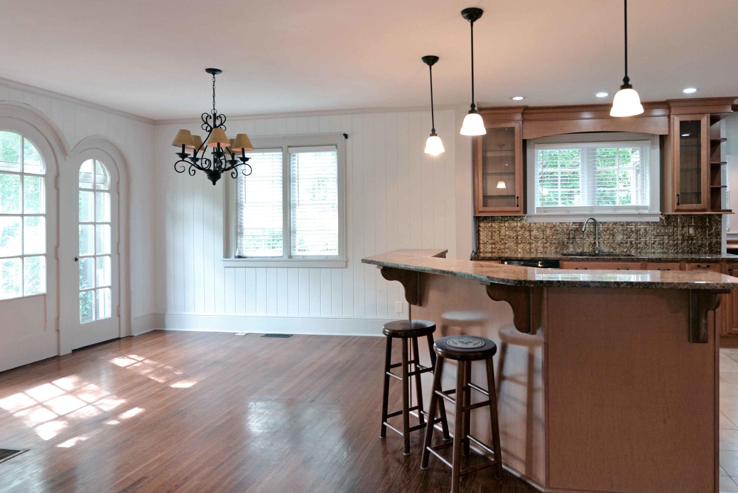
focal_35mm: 23
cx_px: 443
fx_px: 472
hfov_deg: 75.2
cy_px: 218
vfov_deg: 55.0
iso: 500
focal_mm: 16
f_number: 4
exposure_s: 1/60
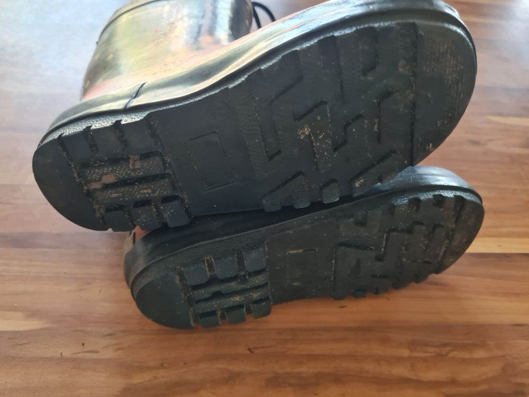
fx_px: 397
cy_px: 198
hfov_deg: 67.3
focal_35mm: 26
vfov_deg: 53.1
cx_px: 264
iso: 250
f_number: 1.8
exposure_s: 1/50
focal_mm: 5.4
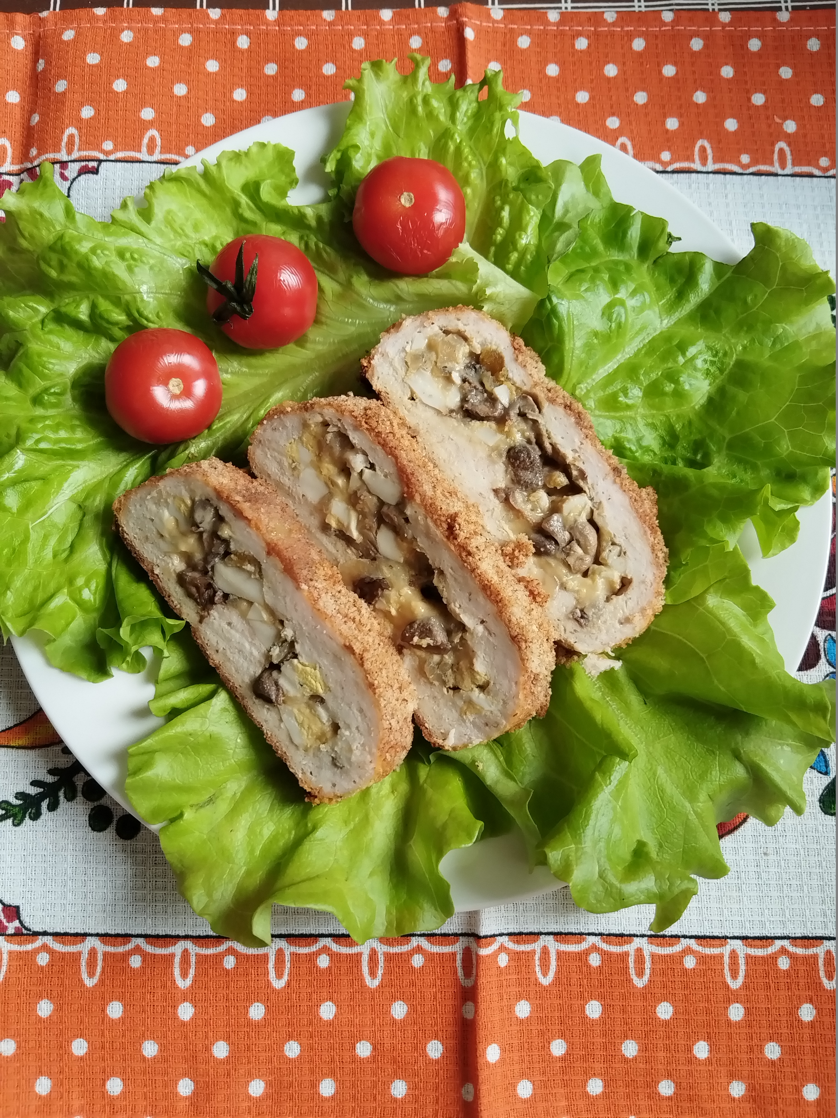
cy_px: 559
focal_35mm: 26
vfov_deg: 67.3
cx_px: 419
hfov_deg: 53.1
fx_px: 839
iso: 405
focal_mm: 4.95
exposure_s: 1/100
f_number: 1.9
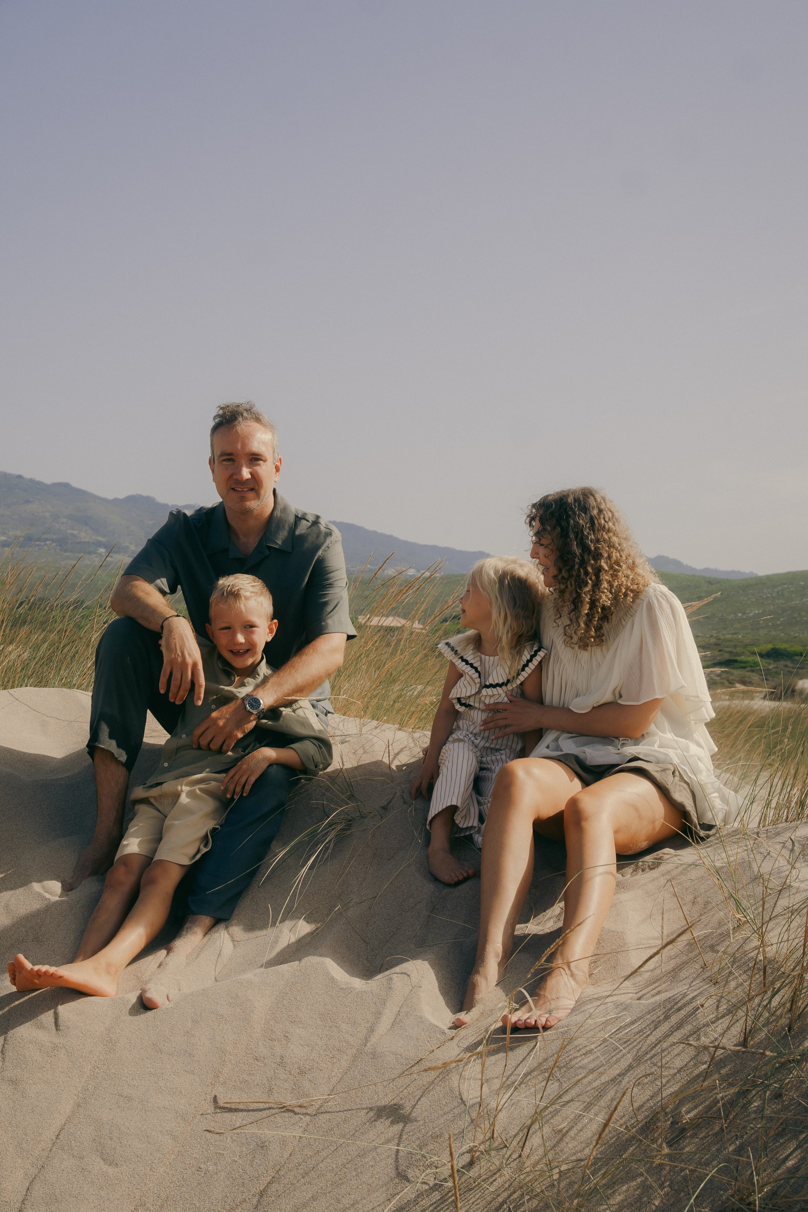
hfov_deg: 34.2
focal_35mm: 39
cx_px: 404
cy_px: 606
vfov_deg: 49.6
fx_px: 1313
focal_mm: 26
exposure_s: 1/640
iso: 80
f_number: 5
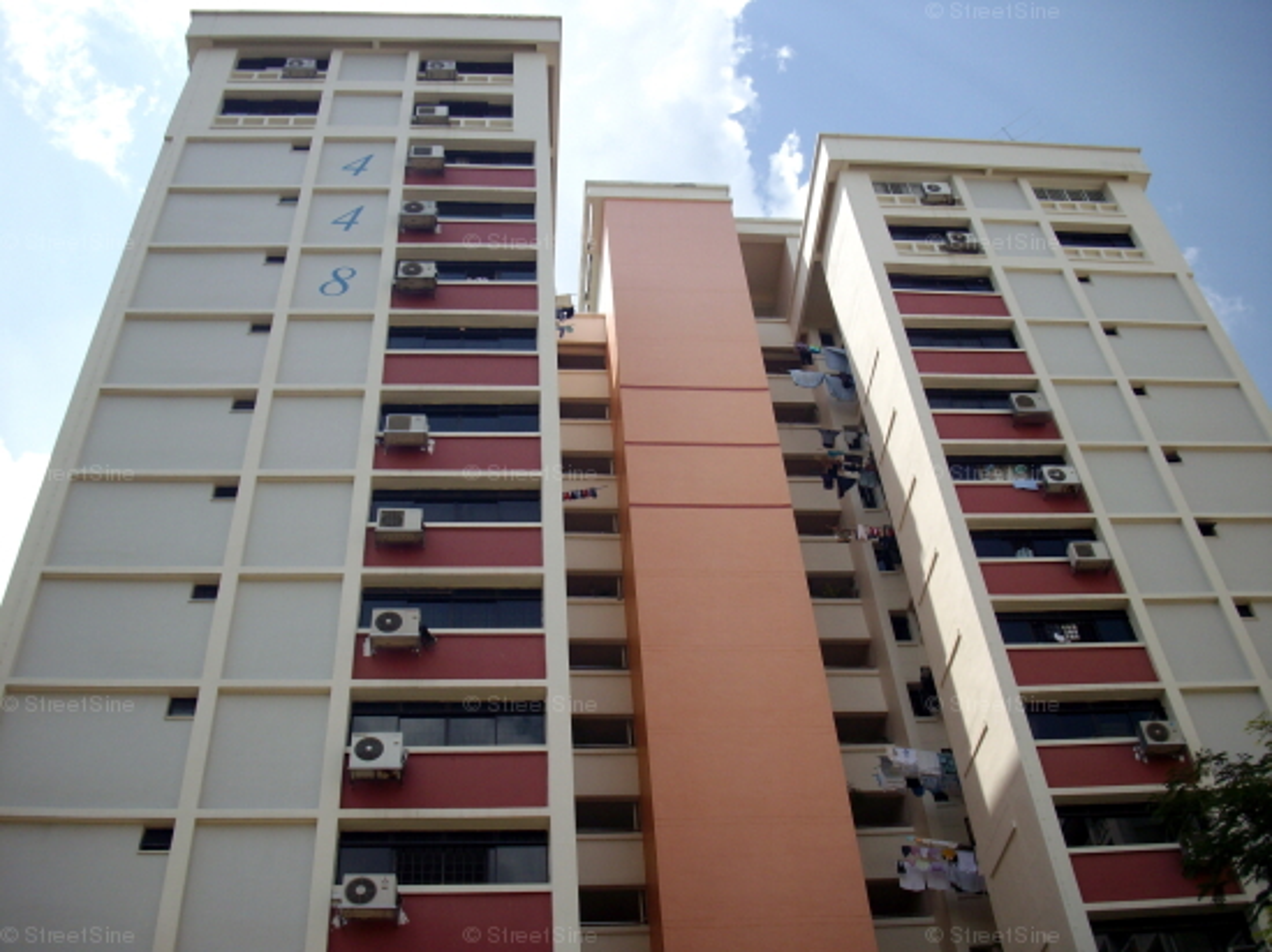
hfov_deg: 50.2
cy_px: 476
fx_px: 1359
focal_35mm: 37
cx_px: 636
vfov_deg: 38.6
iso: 80
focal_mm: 6.2
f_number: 5.6
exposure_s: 1/320
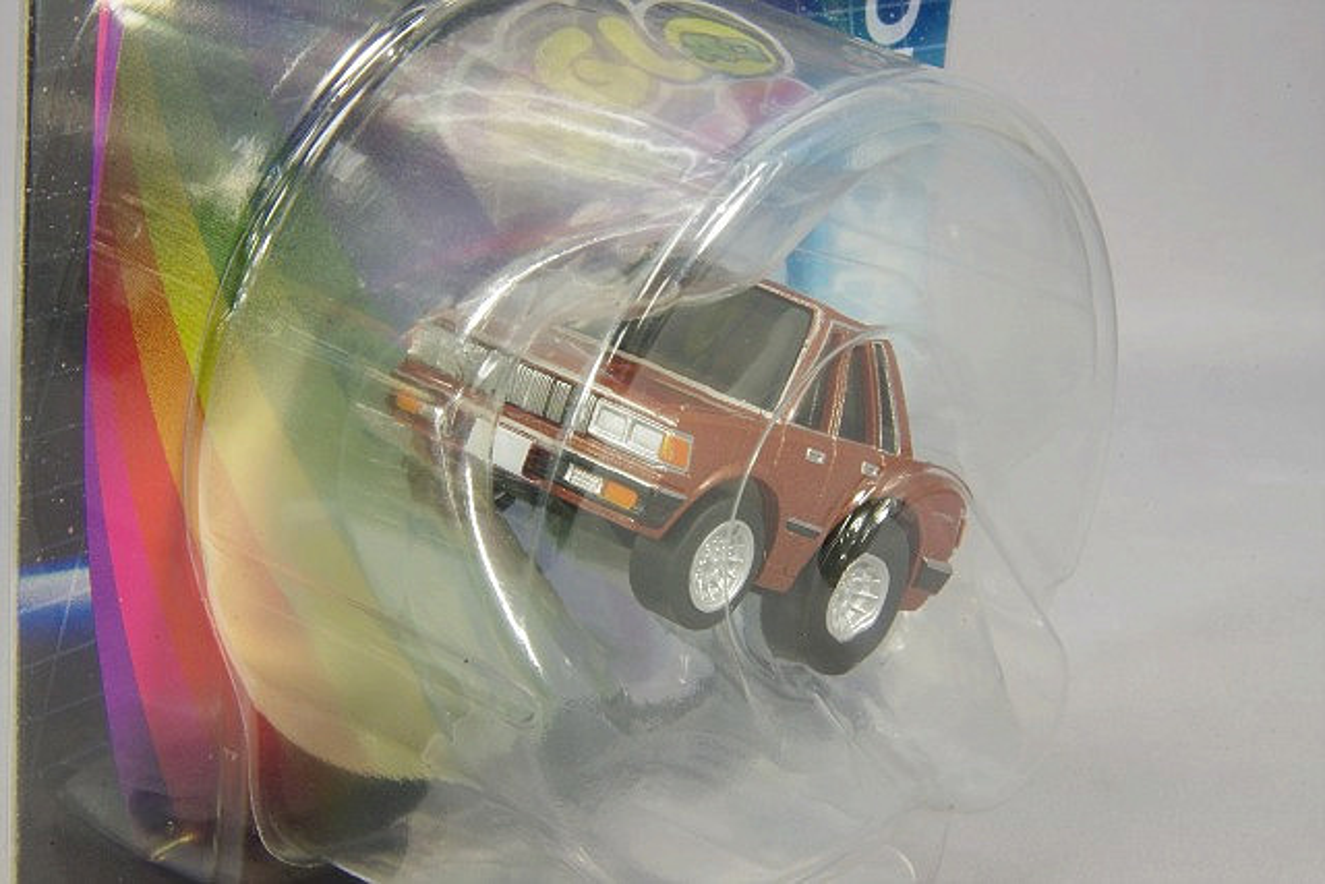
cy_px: 442
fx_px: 3460
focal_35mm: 94
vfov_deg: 14.6
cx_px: 662
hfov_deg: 21.7
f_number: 32
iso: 400
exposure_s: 1
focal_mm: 63
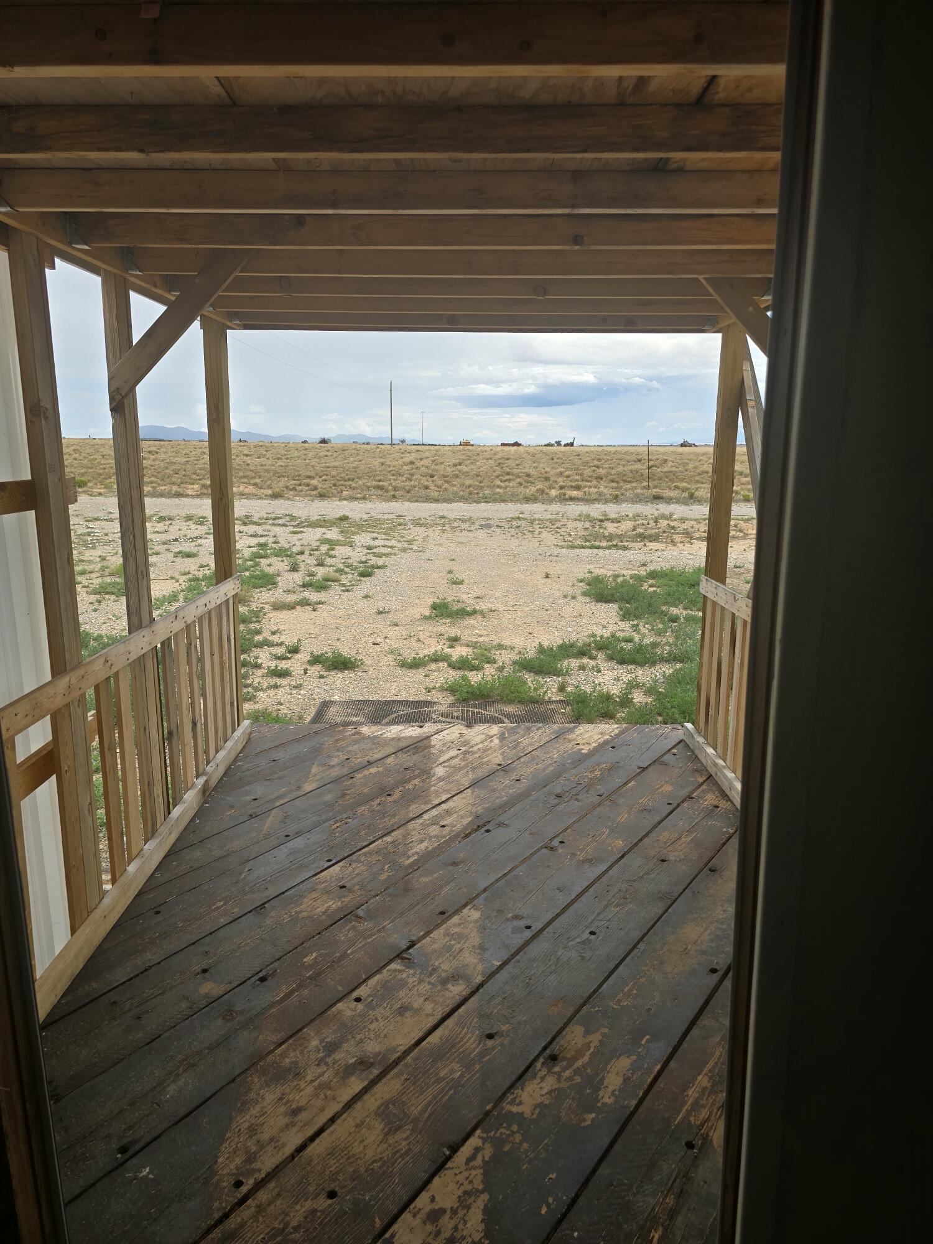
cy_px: 622
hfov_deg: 58.9
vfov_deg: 73.9
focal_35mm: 23
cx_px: 466
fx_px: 827
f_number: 1.7
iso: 12
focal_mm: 6.3
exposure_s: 1/368
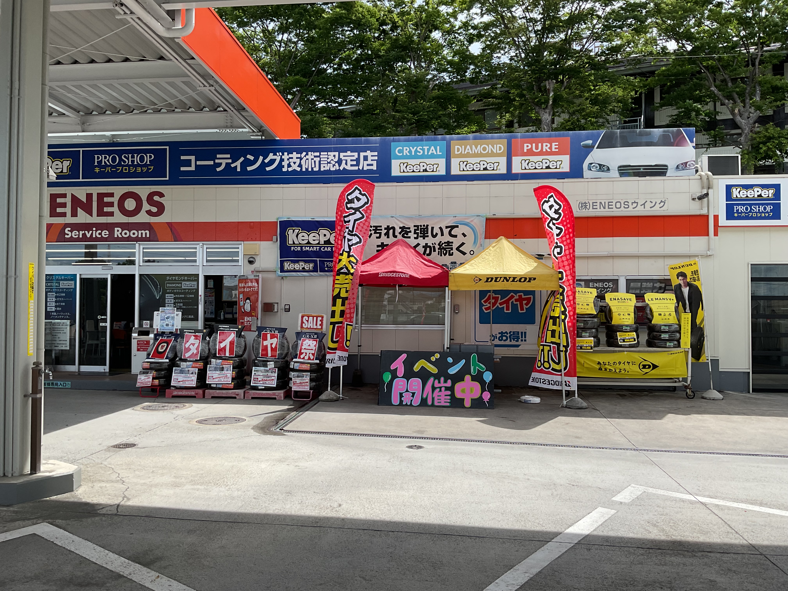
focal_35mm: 29
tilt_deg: +1.2
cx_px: 394
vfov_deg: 48.2
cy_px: 296
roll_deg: +0.3
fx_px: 660
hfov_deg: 61.7
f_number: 1.8
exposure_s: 1/1221
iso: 16
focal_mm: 3
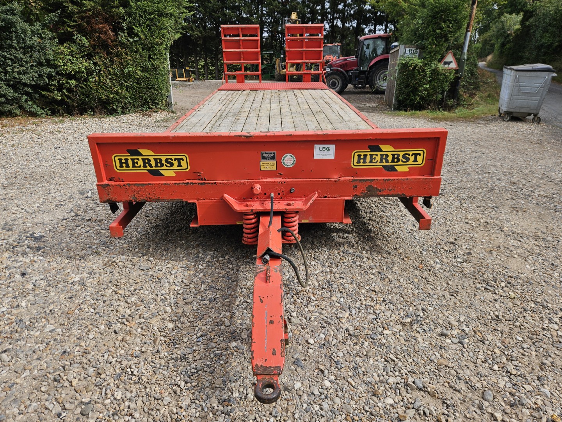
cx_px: 281
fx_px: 373
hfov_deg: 73.9
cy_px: 211
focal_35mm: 23
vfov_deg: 58.9
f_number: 1.8
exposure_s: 1/871
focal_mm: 5.4
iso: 25
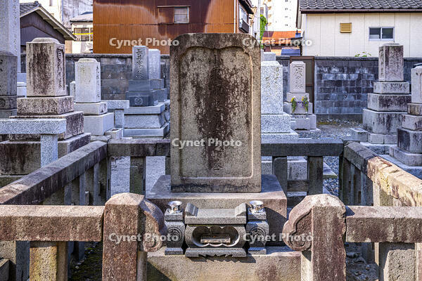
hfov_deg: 57.2
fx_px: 387
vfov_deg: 40.0
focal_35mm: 33
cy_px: 140
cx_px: 211
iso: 64
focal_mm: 33
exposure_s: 1/13
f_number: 9
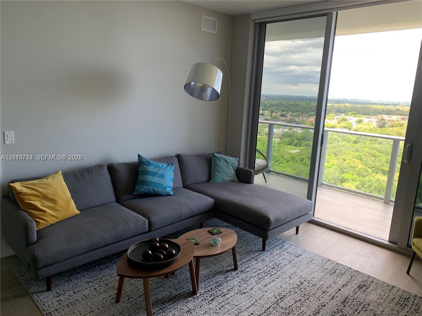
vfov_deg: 53.1
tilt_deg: -10.2
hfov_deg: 67.3
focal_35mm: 26
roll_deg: -3.0
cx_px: 211
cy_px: 158
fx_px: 317
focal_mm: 4.25
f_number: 1.8
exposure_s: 1/121
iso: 32
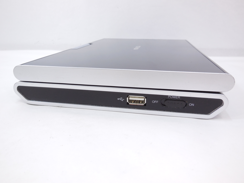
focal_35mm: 30
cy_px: 92
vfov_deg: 46.8
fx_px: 211
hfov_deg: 60.0
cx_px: 122
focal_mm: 5.3
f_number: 3.2
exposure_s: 1/60
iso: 125
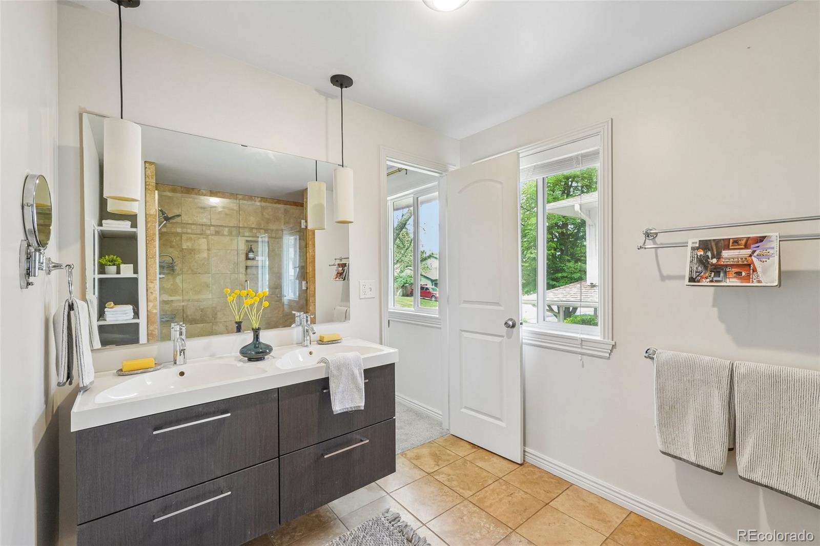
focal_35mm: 15
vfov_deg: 77.3
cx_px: 410
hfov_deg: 100.4
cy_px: 273
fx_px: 342
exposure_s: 1/3.33
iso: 800
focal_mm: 10
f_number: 8
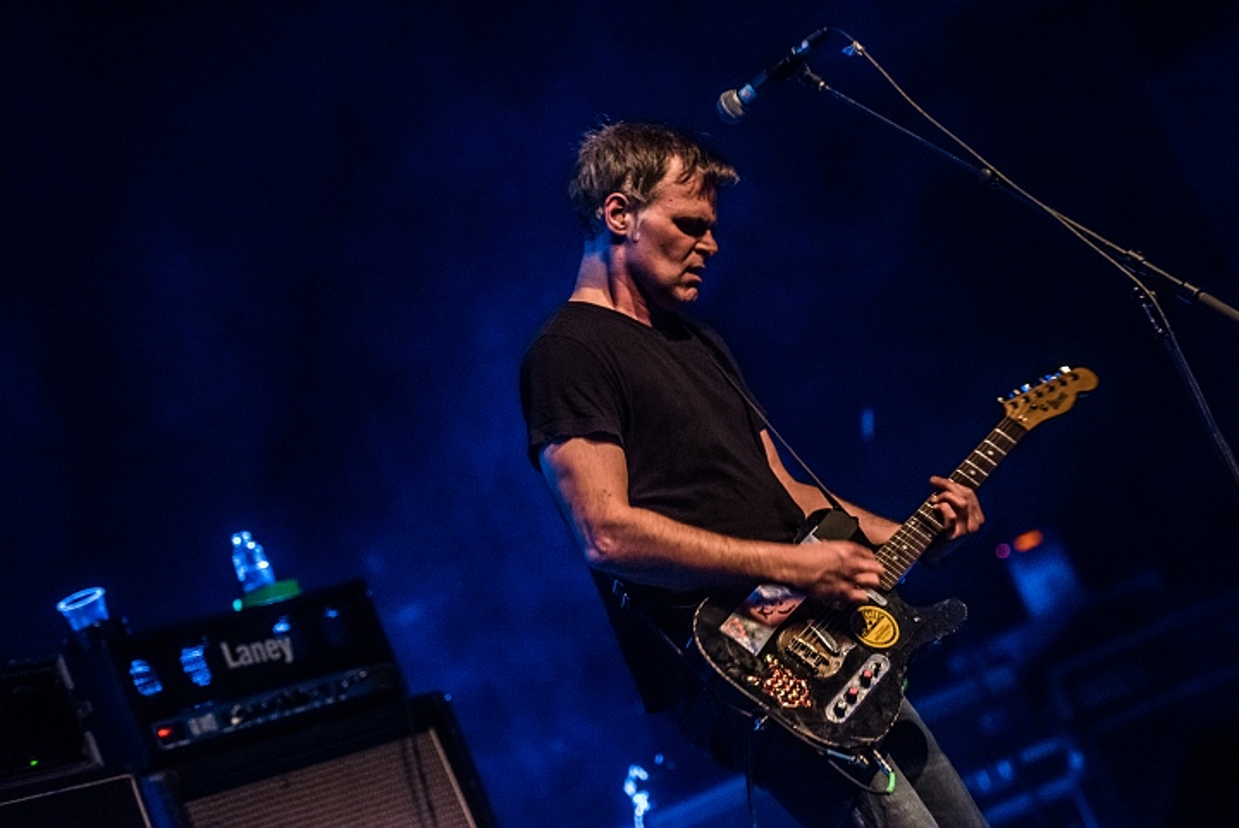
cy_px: 414
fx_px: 4132
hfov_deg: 17.1
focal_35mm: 120
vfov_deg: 11.4
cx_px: 620
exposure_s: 1/100
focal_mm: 120
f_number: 2.8
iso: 2500
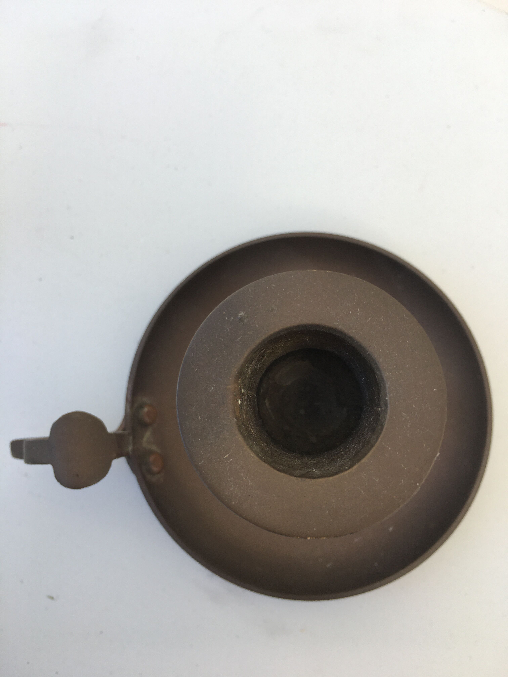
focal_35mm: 29
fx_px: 567
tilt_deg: -81.6
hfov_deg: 48.2
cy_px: 338
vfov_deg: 61.7
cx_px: 254
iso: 25
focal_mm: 4.15
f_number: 2.2
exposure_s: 1/222
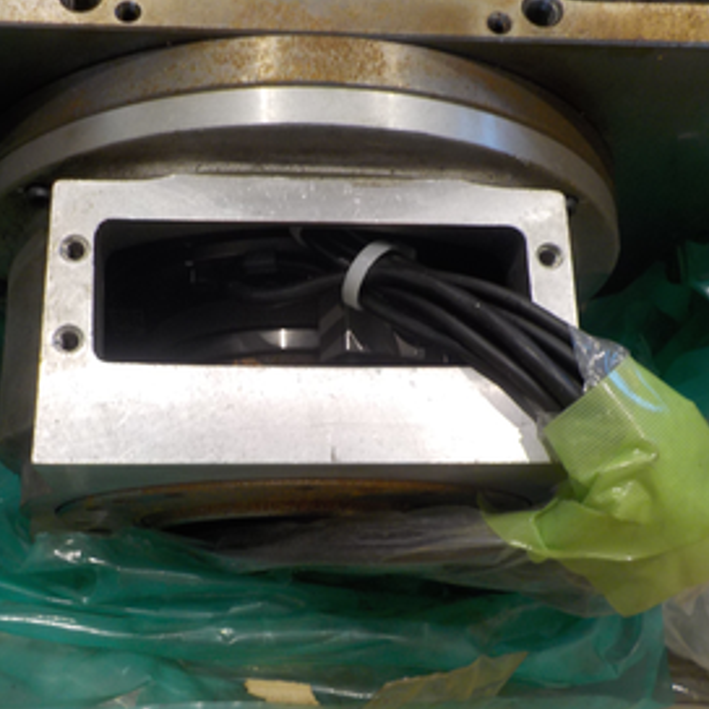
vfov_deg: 42.8
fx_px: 904
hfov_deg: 42.7
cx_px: 302
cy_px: 347
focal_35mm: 39
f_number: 3.3
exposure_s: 1/30
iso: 160
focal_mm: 4.1
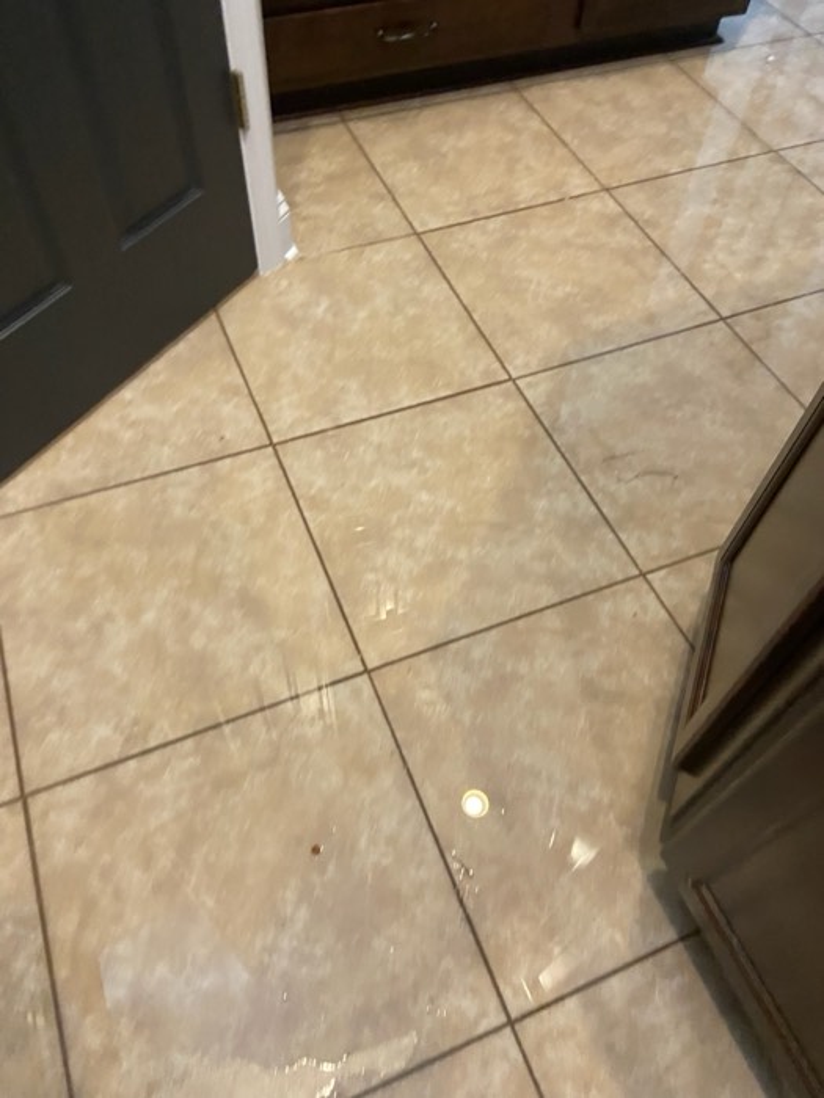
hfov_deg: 53.1
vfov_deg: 67.3
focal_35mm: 26
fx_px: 825
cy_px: 549
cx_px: 412
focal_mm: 4.25
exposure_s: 1/60
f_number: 1.8
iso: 400
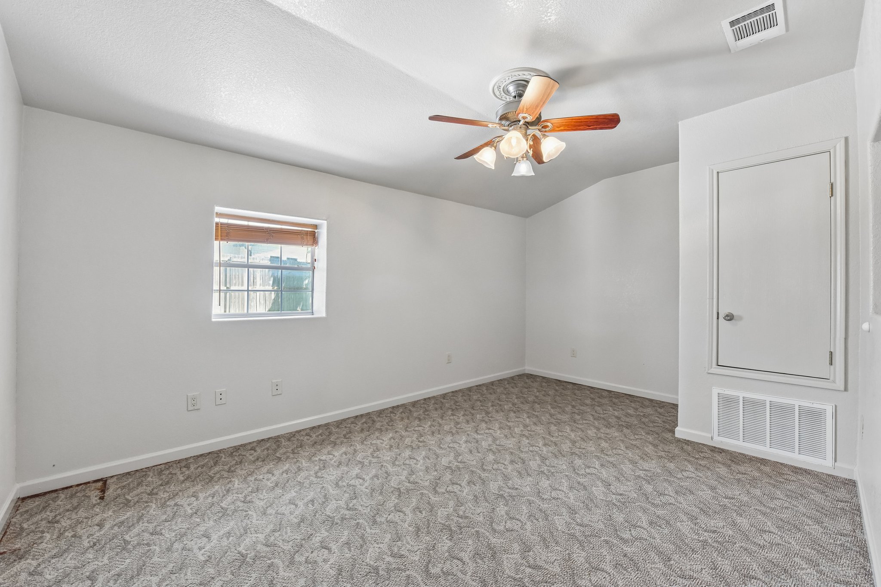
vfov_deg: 81.2
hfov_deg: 104.3
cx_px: 440
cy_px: 294
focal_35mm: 14
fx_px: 343
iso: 1000
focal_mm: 14
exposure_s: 1/15
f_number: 8
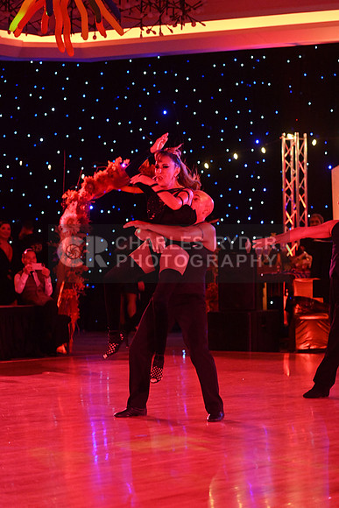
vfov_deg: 16.4
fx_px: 1764
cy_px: 254
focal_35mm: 125
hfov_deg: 11.0
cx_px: 170
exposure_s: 1/400
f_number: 4
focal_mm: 125
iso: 6400
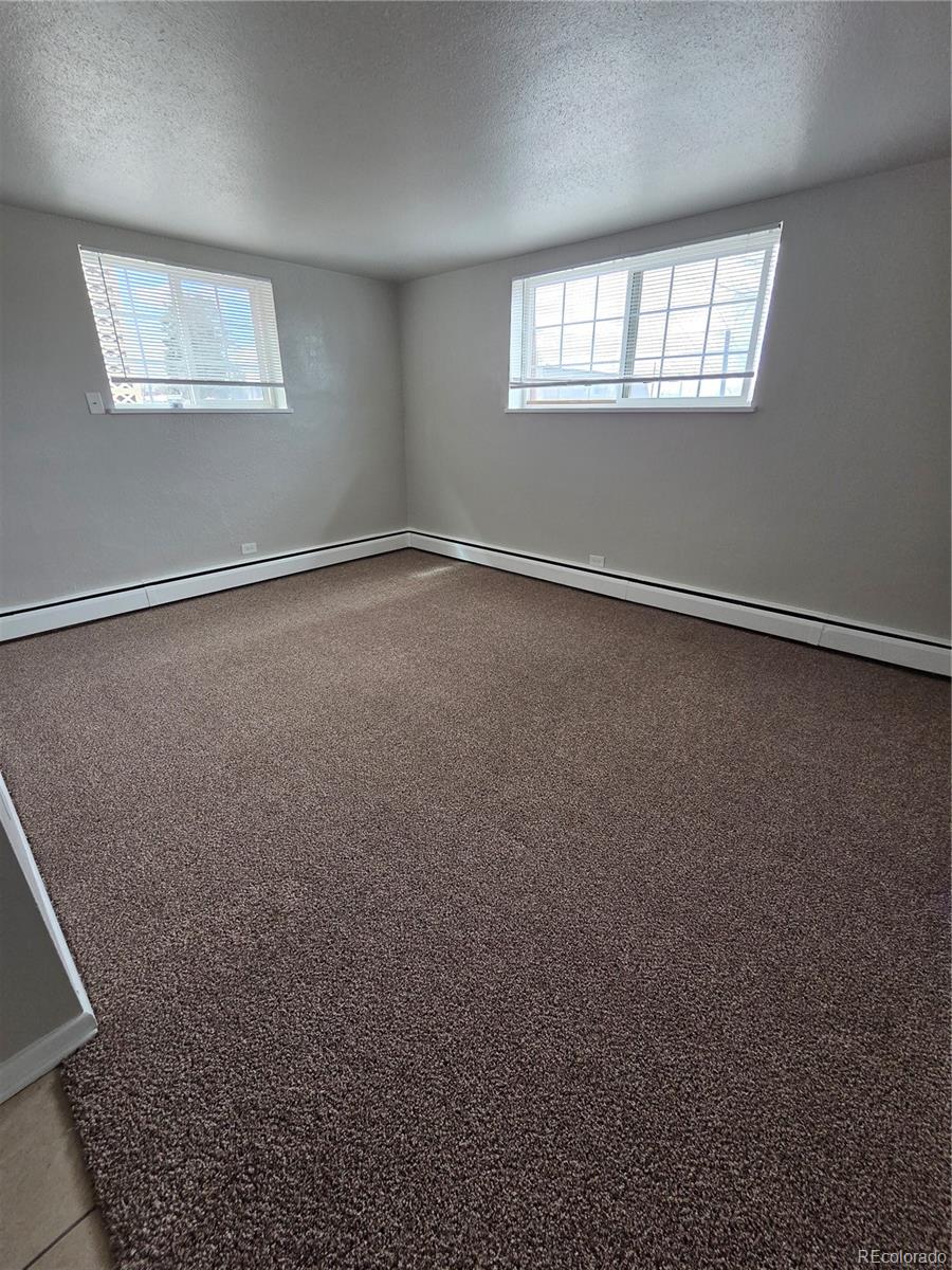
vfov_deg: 106.2
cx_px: 476
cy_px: 635
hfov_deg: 89.9
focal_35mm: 13
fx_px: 477
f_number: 2.2
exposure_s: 1/120
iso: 250
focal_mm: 2.2
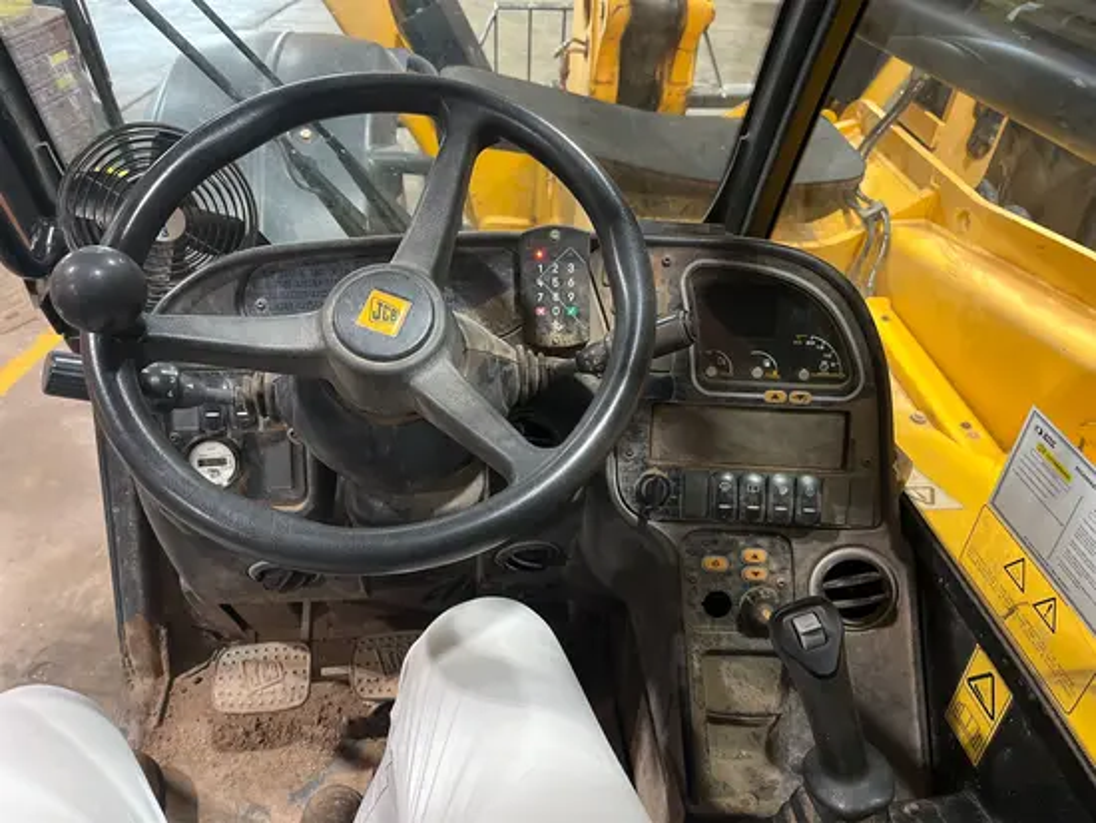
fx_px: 824
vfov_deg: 53.1
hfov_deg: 67.3
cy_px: 412
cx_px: 548
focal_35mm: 26
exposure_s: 1/43
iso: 500
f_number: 1.6
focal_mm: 5.1
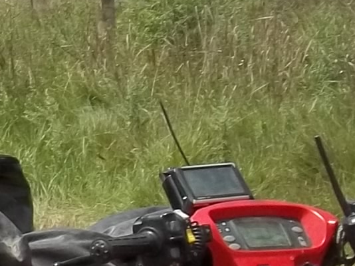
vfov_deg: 8.3
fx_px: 1825
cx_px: -479
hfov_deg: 9.9
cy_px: 135
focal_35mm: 178
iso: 64
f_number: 8
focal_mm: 5.9
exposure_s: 1/160
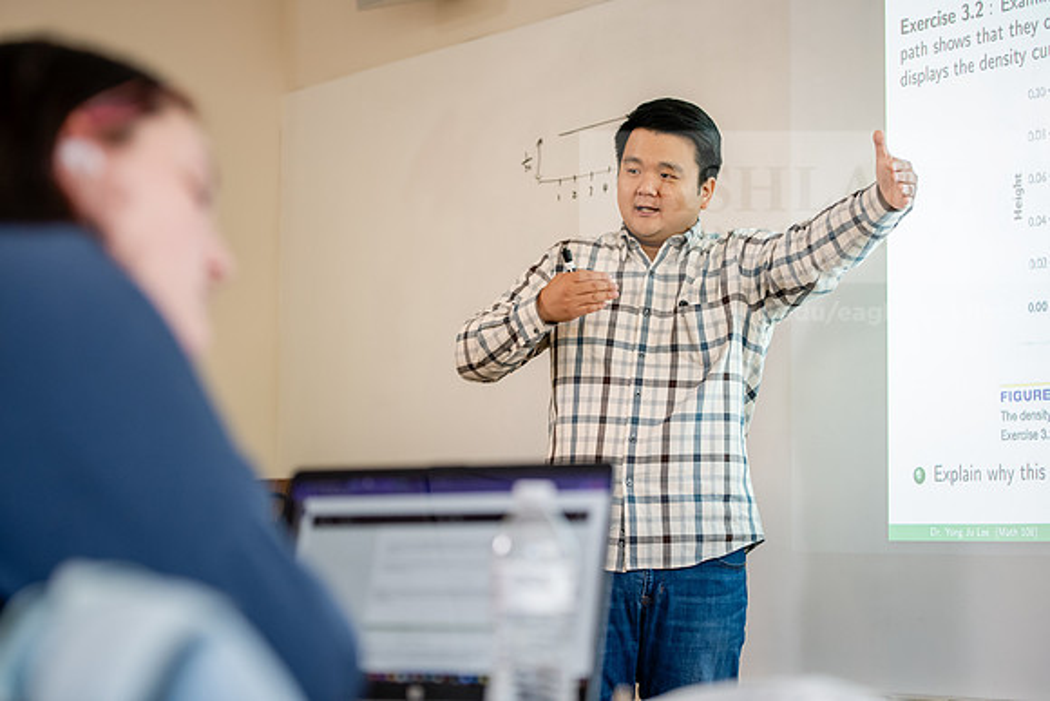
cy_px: 350
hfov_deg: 25.4
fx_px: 2334
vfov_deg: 17.1
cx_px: 525
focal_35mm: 80
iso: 1600
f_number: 3.2
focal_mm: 80
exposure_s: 1/200
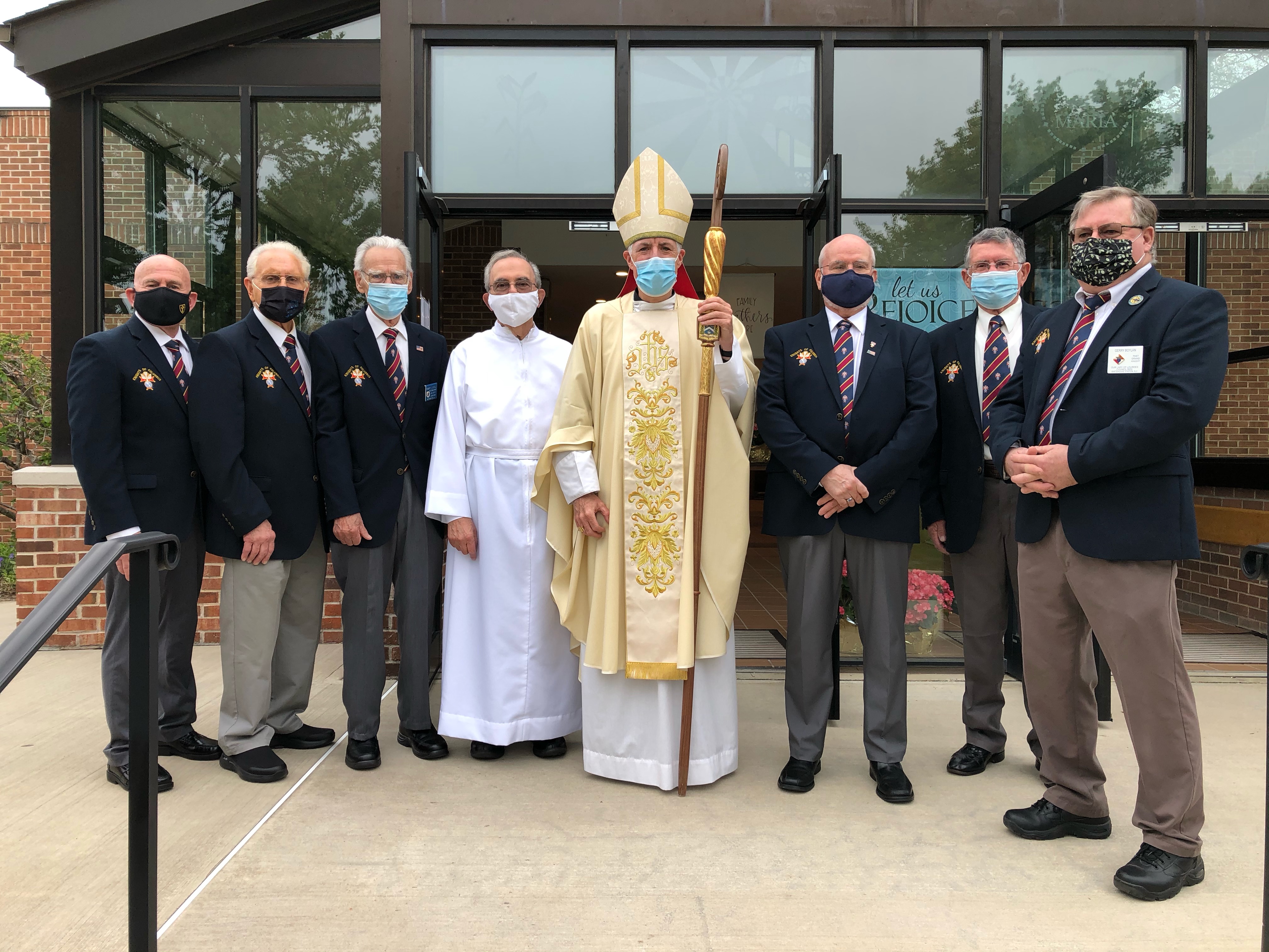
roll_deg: -1.3
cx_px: 634
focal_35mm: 28
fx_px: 1026
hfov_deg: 63.4
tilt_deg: -1.2
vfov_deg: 49.7
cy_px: 476
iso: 25
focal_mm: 3.99
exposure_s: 1/120
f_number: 1.8
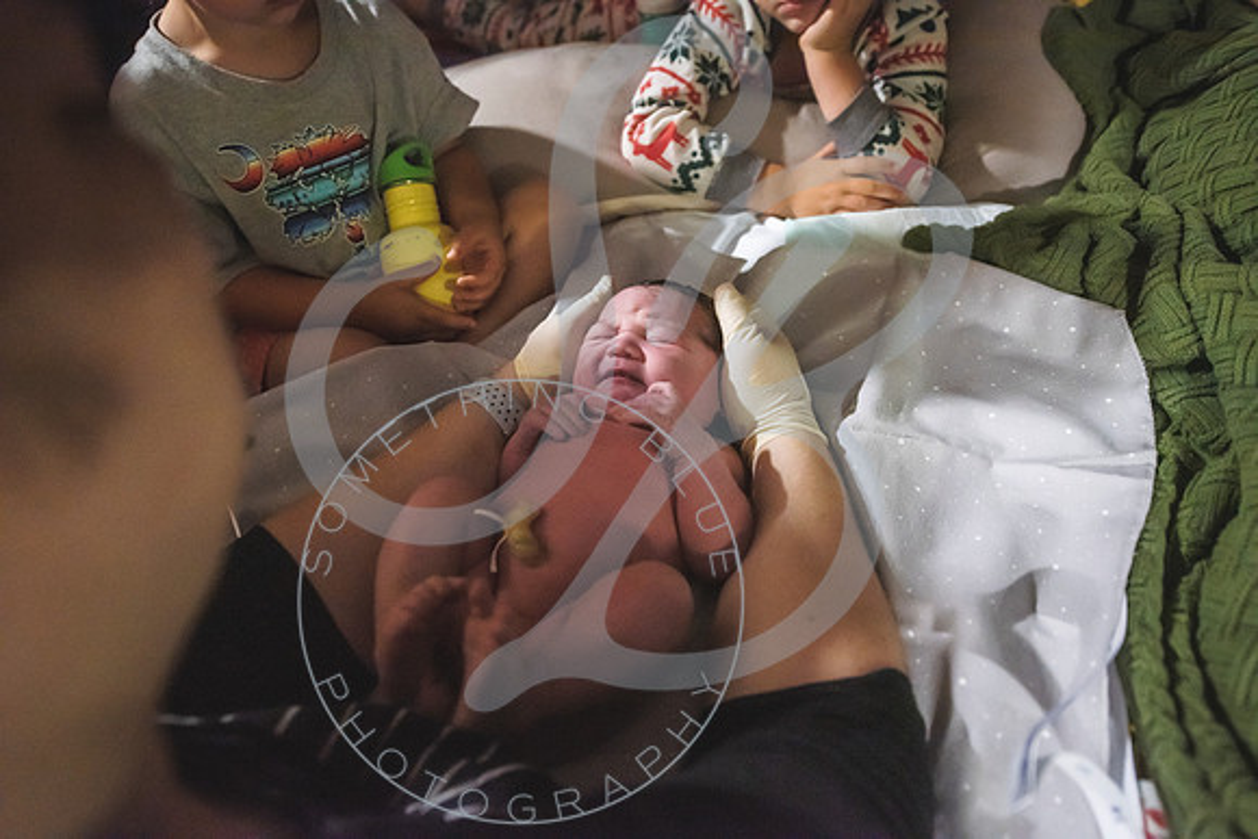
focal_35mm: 24
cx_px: 629
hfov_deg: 73.7
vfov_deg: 53.2
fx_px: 839
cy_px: 420
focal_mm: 24
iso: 2000
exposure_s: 1/60
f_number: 2.8
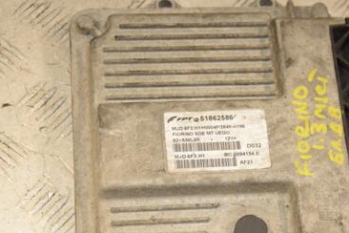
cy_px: 145
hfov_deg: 16.6
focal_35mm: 123
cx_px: 239
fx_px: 1192
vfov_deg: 11.1
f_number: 5.6
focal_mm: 50
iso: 800
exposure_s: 1/200
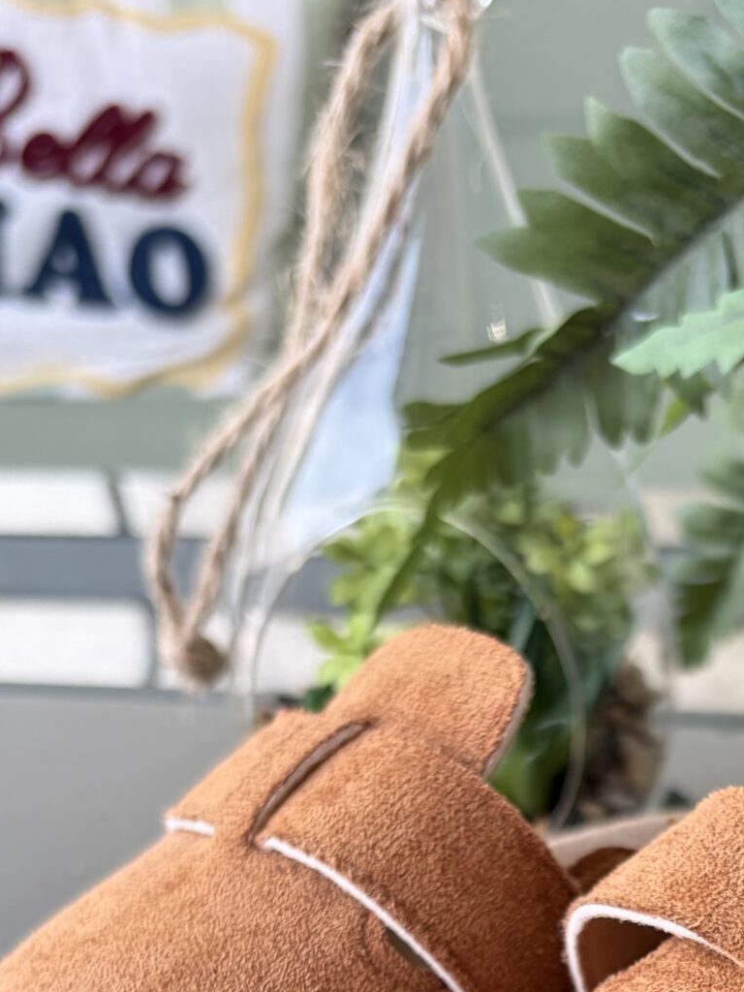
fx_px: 1863
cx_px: 629
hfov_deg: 22.2
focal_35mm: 65
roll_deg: -0.2
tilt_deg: -27.7
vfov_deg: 27.8
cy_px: 1029
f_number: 1.6
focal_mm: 5.96
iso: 32
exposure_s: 1/171
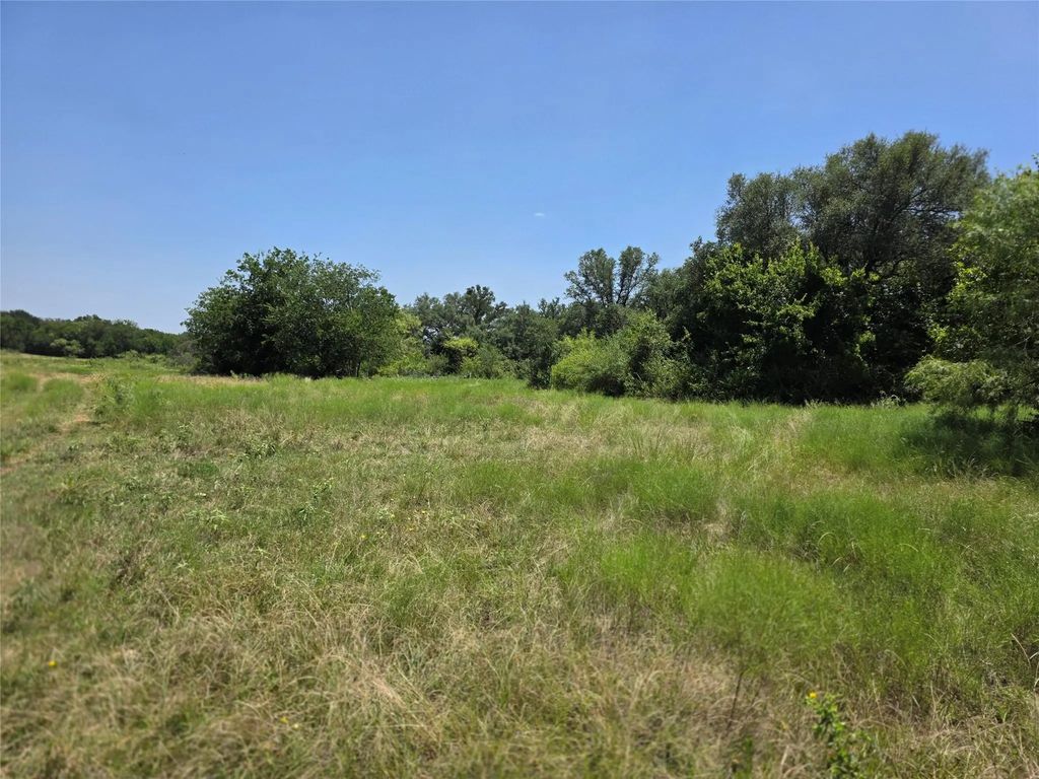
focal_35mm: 23
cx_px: 520
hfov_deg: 73.9
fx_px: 690
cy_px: 390
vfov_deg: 58.9
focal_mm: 6.3
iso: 80
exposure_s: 1/6355
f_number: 1.7
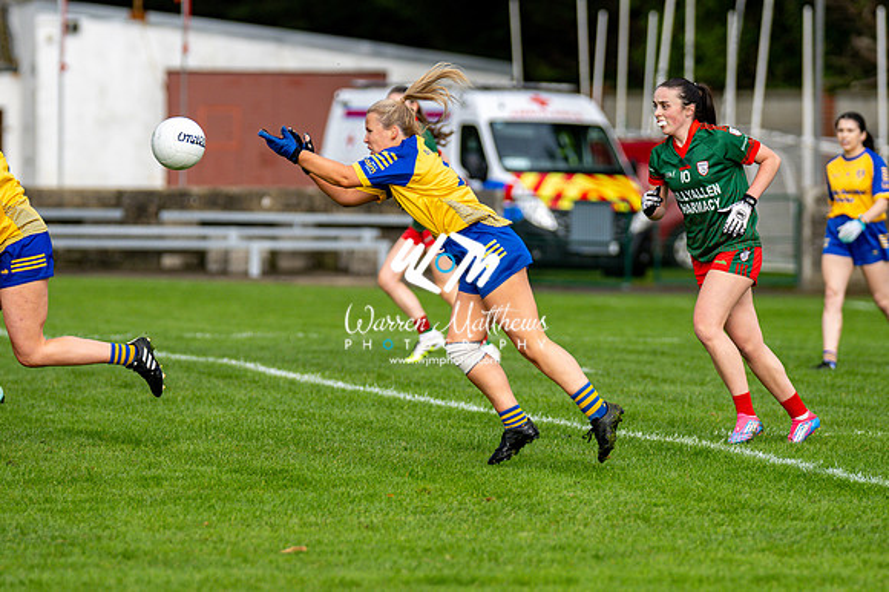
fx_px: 7206
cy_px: 296
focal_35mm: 292
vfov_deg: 4.7
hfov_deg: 7.1
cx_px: 444
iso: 250
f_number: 2.8
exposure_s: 1/3200
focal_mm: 195
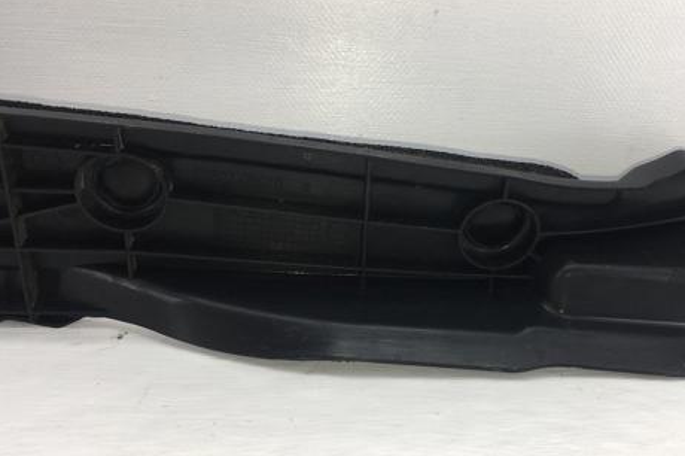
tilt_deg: -18.7
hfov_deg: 46.2
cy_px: 229
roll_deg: -2.5
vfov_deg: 31.8
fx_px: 799
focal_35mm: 42
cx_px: 404
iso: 25
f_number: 2.2
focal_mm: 4.15
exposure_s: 1/279
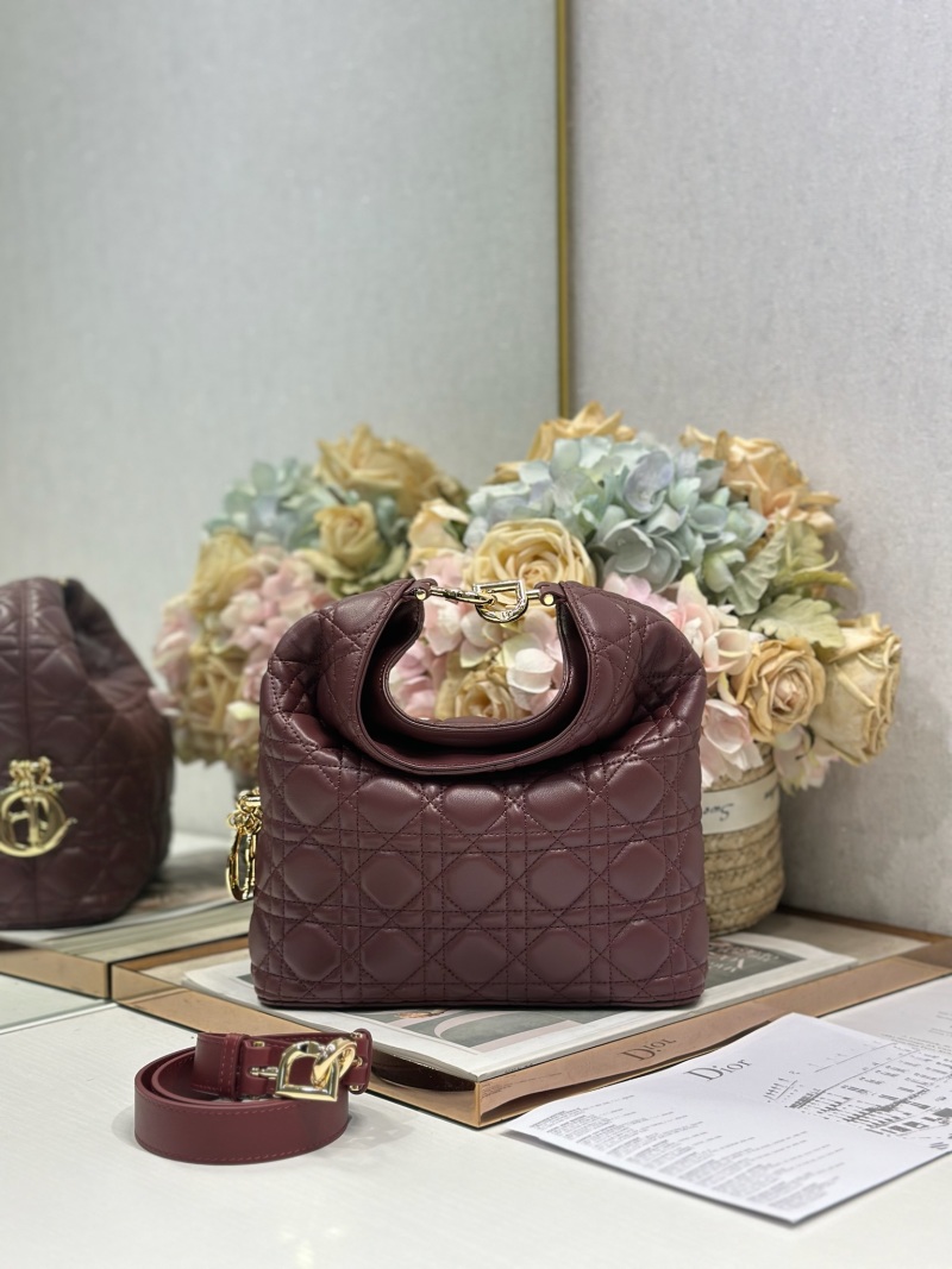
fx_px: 1760
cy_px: 634
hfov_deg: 30.3
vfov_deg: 39.7
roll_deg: -0.7
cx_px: 476
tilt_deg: -4.5
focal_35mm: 48
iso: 80
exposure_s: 1/193
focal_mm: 6.86
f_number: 1.78
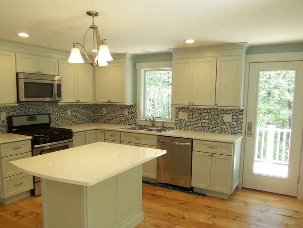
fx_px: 245
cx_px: 157
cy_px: 123
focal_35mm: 28
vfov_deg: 49.7
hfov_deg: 63.4
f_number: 2.8
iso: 50
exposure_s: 1/30
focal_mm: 3.8
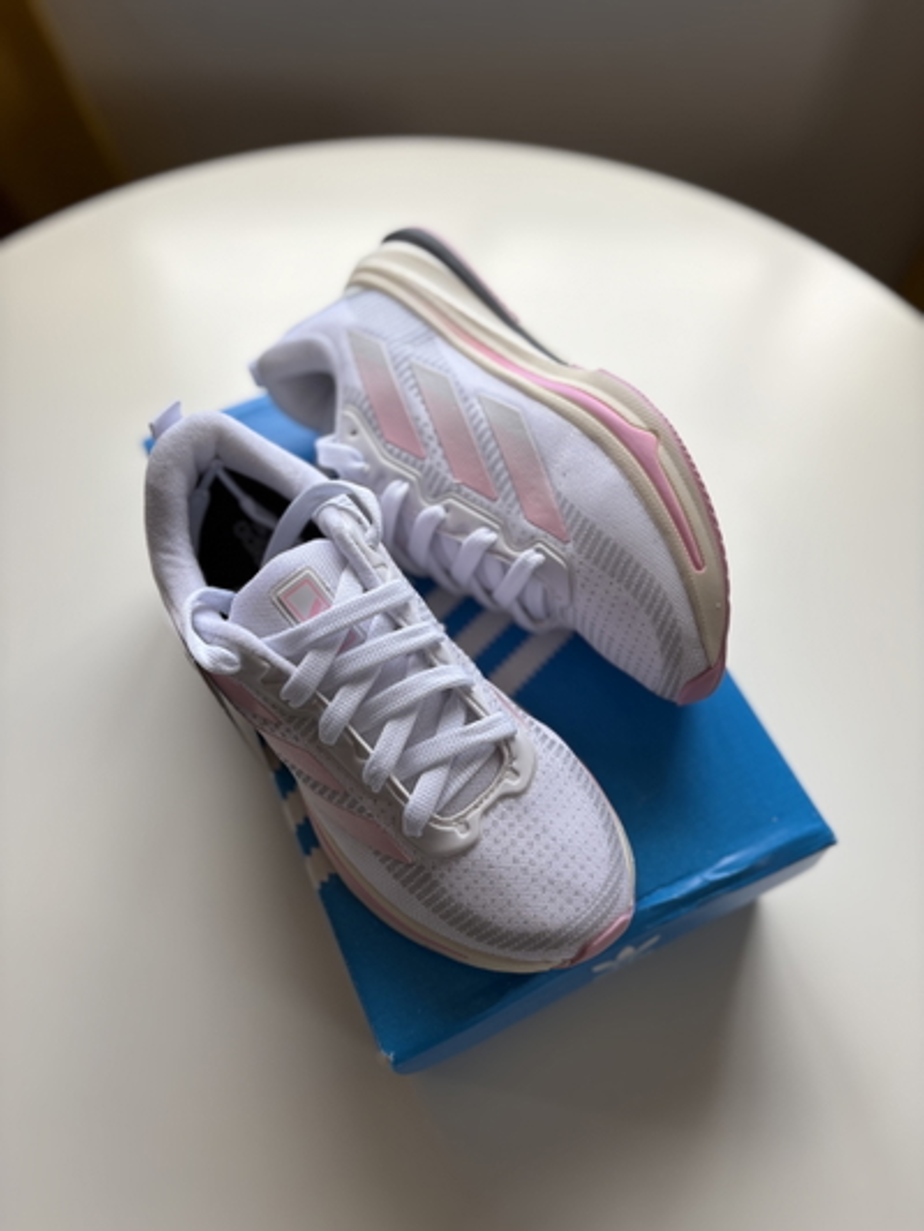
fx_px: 925
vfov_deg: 67.3
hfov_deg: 53.1
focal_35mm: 26
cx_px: 462
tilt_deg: -63.5
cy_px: 616
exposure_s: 1/459
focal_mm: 5.96
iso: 50
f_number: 1.6
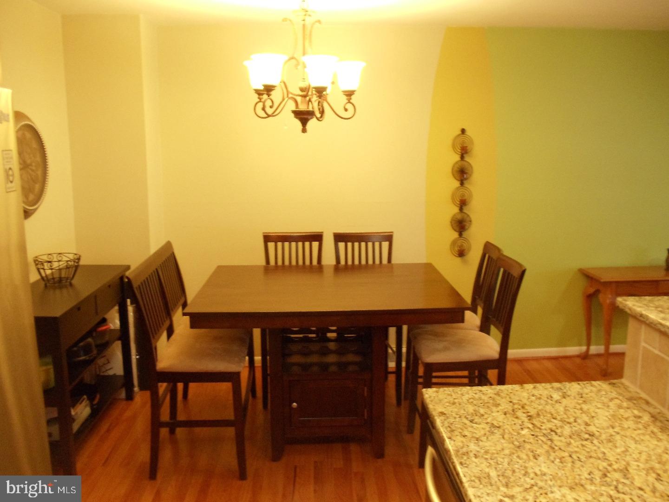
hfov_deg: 42.9
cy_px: 251
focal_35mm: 44
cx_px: 334
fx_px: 850
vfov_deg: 32.9
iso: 400
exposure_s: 1/10
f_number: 3.5
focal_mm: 6
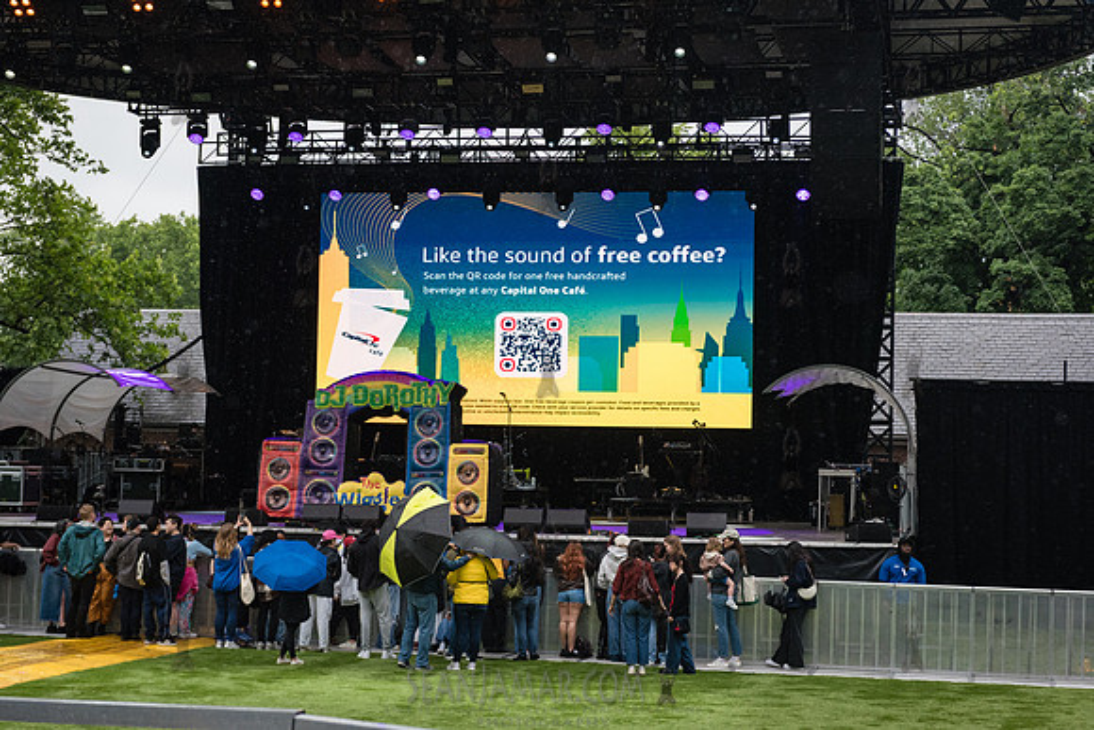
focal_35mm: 66
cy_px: 365
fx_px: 2006
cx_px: 547
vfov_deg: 20.6
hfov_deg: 30.5
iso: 2000
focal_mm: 66
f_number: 4.5
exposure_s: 1/2000
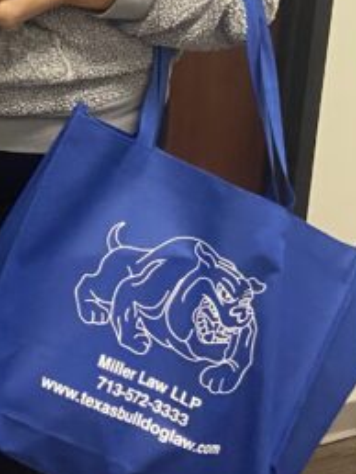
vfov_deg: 18.1
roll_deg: -4.1
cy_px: -88
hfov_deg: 13.8
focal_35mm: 103
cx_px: -117
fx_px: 1410
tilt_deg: -11.4
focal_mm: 4.25
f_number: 1.8
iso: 250
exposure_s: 1/60
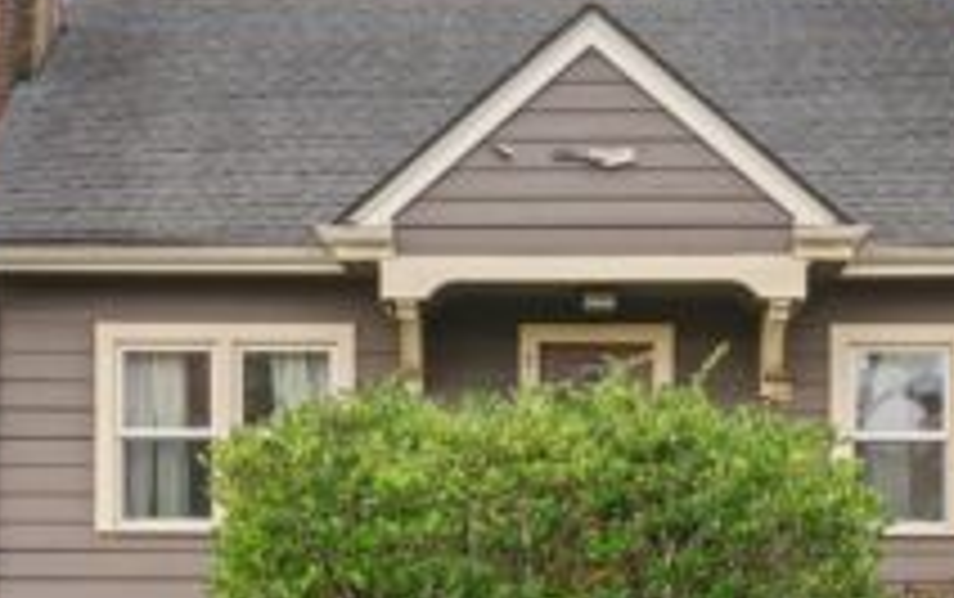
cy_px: 429
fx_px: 1900
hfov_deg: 28.1
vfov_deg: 17.8
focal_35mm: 73
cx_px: 554
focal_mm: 38
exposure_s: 1/60
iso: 200
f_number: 8
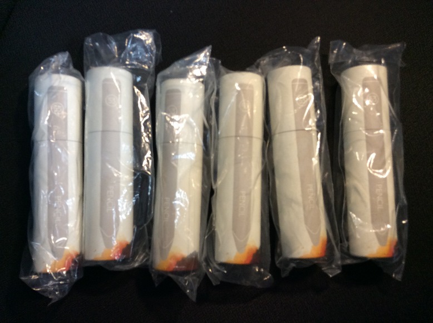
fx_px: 412
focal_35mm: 33
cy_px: 162
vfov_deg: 42.8
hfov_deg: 55.4
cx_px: 216
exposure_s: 1/24
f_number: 2.4
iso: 80
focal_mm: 3.3
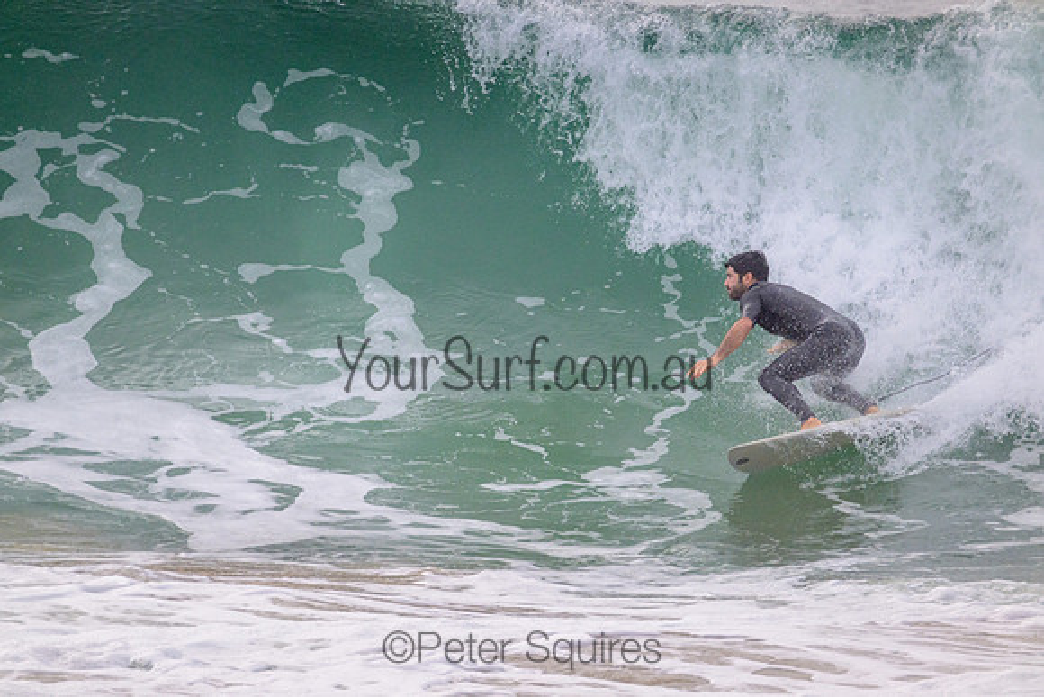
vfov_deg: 1.7
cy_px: 348
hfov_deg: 2.6
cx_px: 522
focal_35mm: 800
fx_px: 23204
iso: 1400
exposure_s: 1/2000
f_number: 11
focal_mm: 800
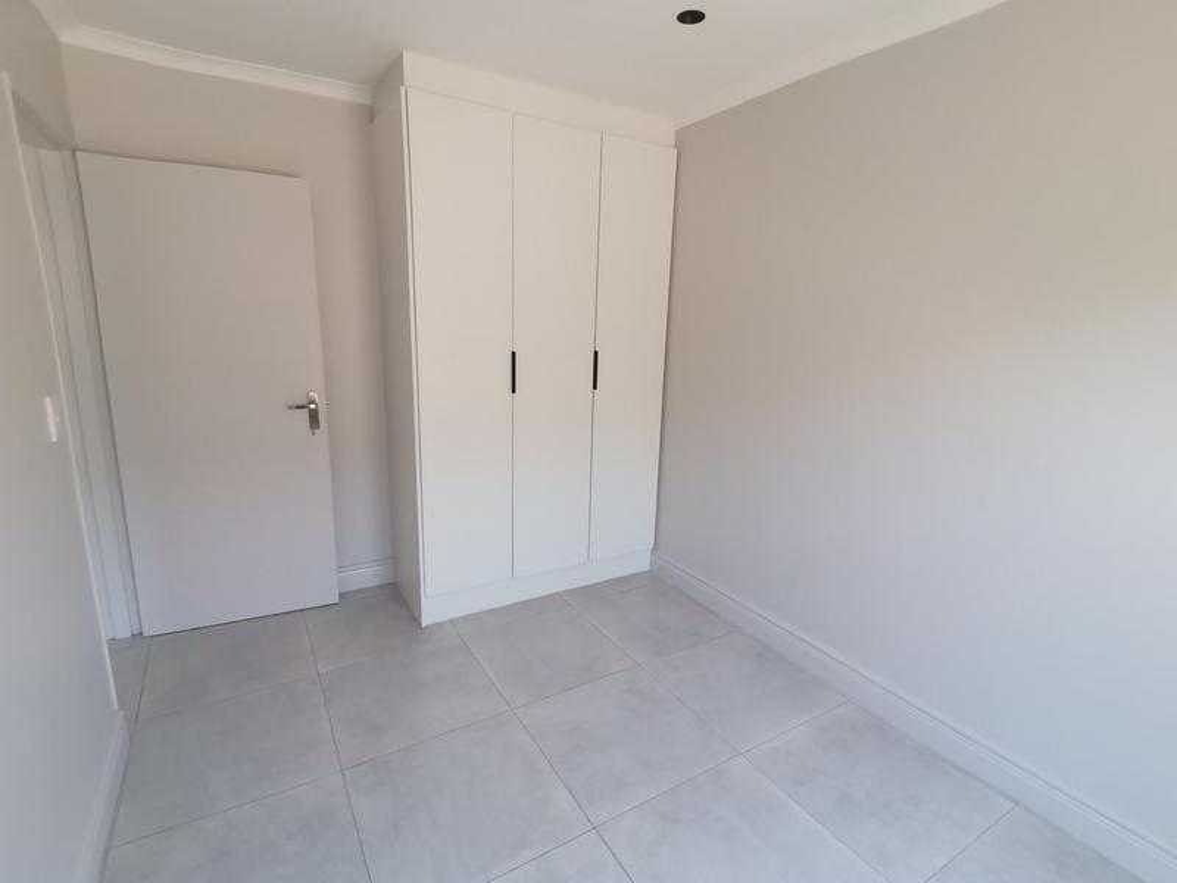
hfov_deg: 91.0
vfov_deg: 74.7
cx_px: 588
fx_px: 578
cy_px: 442
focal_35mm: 17
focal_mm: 1.78
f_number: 2.4
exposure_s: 1/50
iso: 125
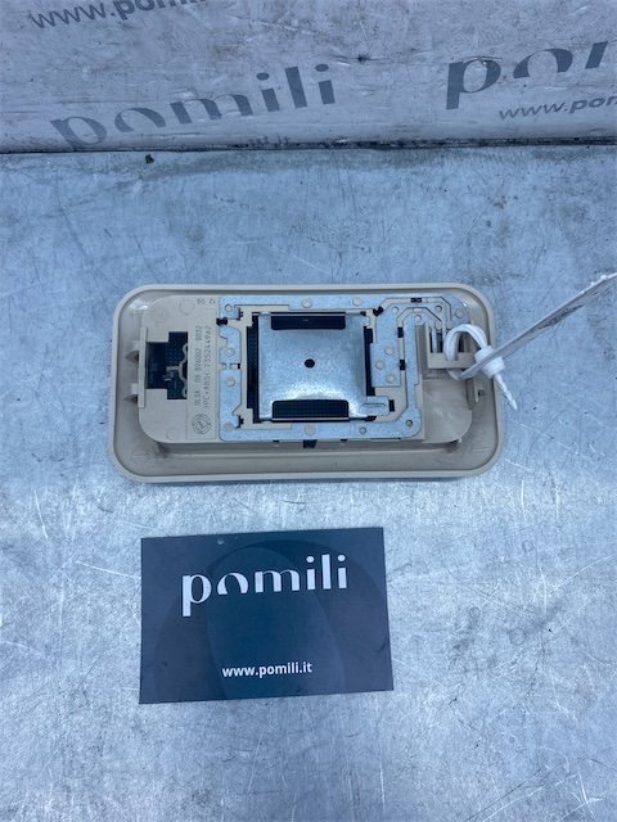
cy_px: 411
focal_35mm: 26
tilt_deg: -79.2
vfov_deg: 67.3
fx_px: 618
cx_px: 308
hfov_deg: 53.1
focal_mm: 4.25
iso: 32
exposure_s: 1/919
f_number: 1.8
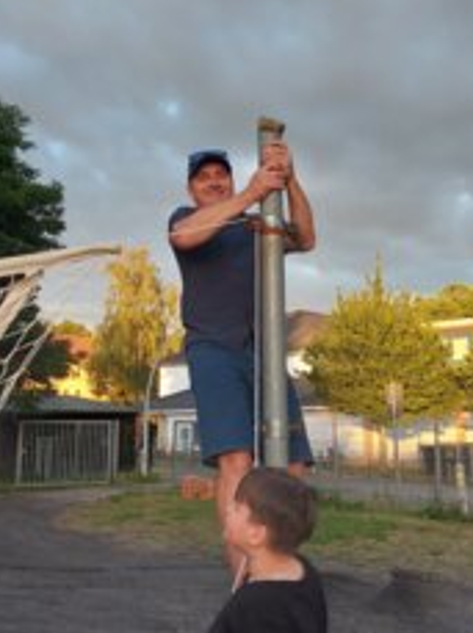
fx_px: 767
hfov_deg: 34.2
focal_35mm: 42
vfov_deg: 44.8
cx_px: 260
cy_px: 301
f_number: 1.8
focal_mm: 5.23
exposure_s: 1/100
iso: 40
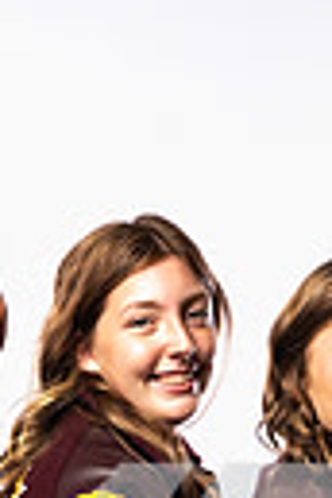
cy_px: 857
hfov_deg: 8.4
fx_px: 2268
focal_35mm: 164
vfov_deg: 11.7
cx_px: 147
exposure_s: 1/250
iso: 640
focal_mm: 47
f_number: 5.6
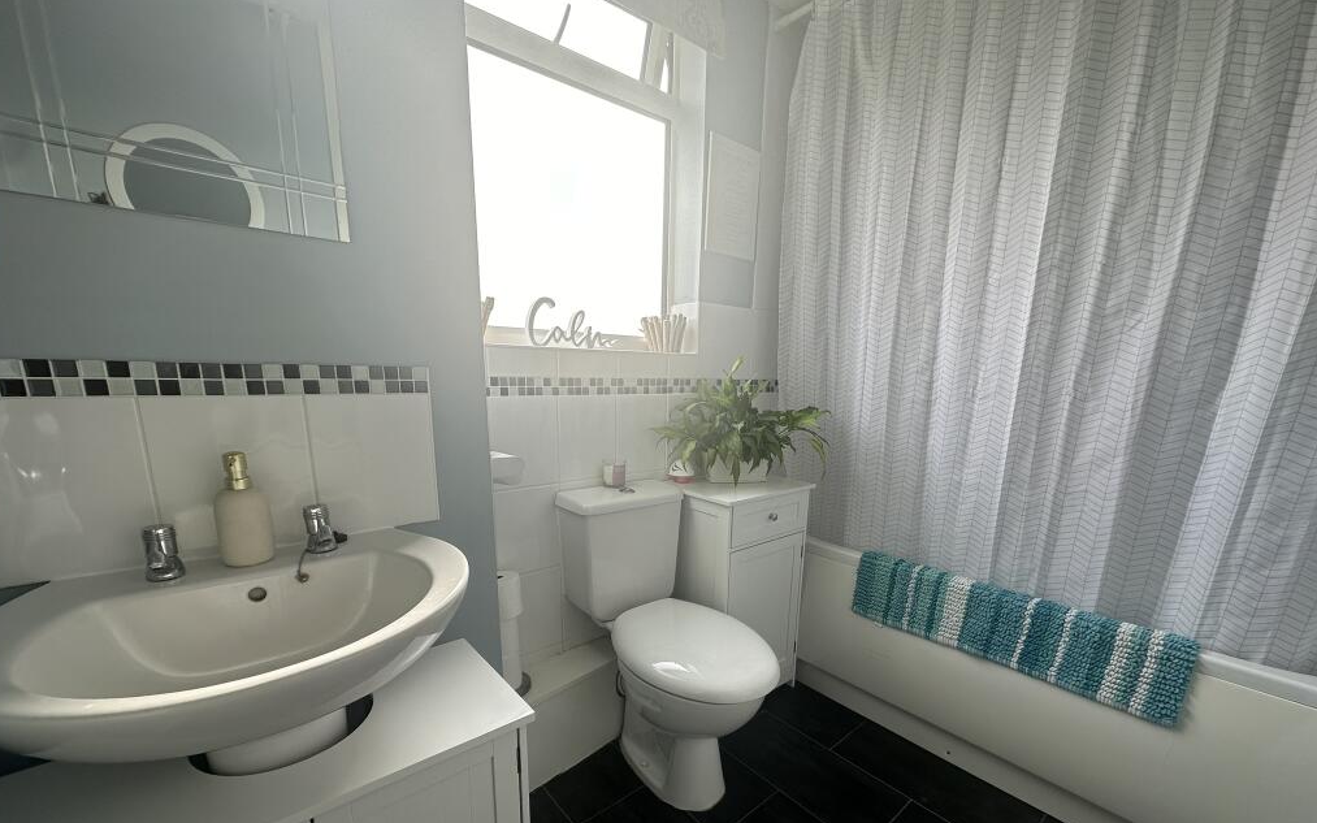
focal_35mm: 15
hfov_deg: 101.5
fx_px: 538
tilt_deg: -12.7
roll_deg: -1.0
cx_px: 654
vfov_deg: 74.0
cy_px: 494
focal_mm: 2.22
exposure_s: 1/139
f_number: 2.2
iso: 40
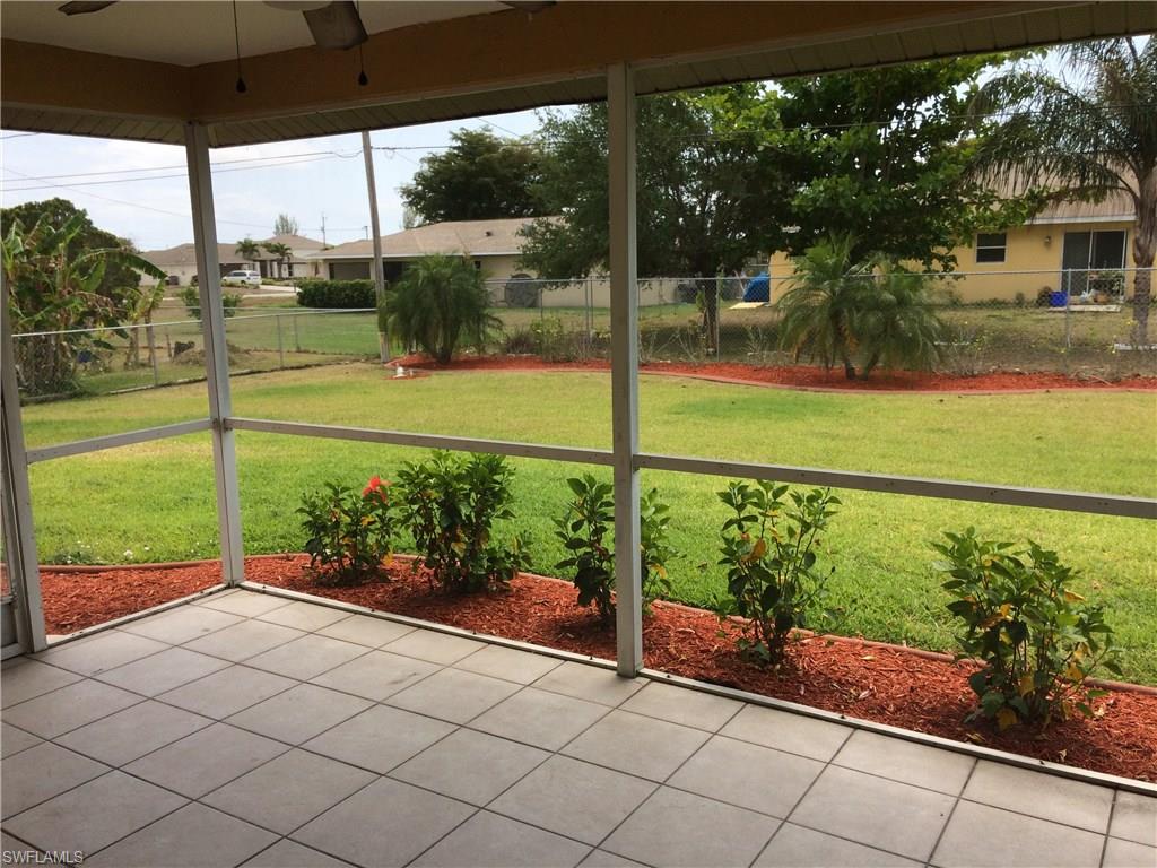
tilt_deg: -12.0
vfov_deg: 48.2
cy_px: 434
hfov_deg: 61.7
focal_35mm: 29
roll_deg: +1.2
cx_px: 578
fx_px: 969
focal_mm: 4.15
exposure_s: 1/707
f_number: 2.2
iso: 32
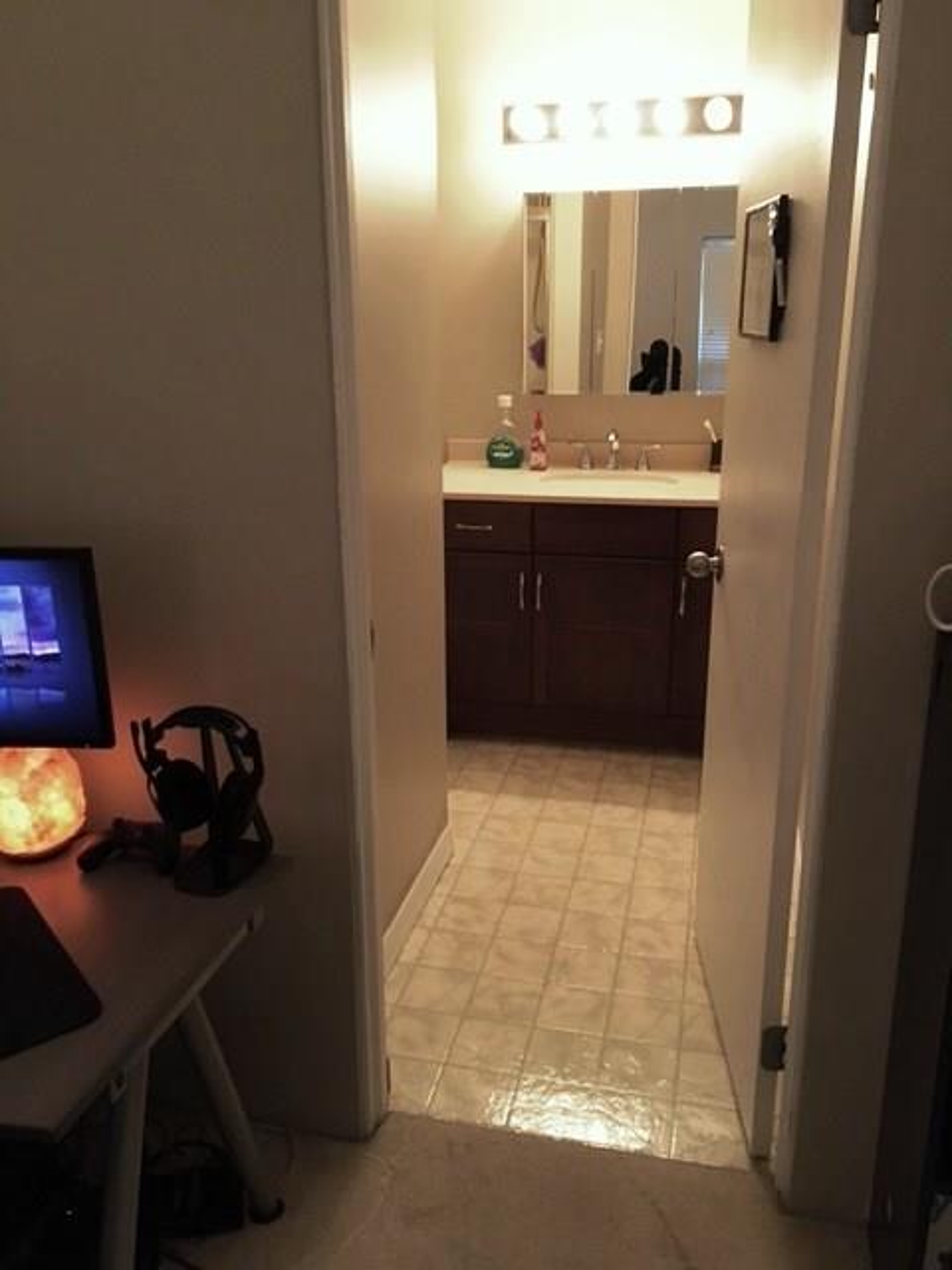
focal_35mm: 29
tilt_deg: -16.1
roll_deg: +0.7
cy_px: 635
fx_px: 1063
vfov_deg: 61.7
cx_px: 476
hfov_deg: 48.2
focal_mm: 4.15
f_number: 2.2
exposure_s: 1/30
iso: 160
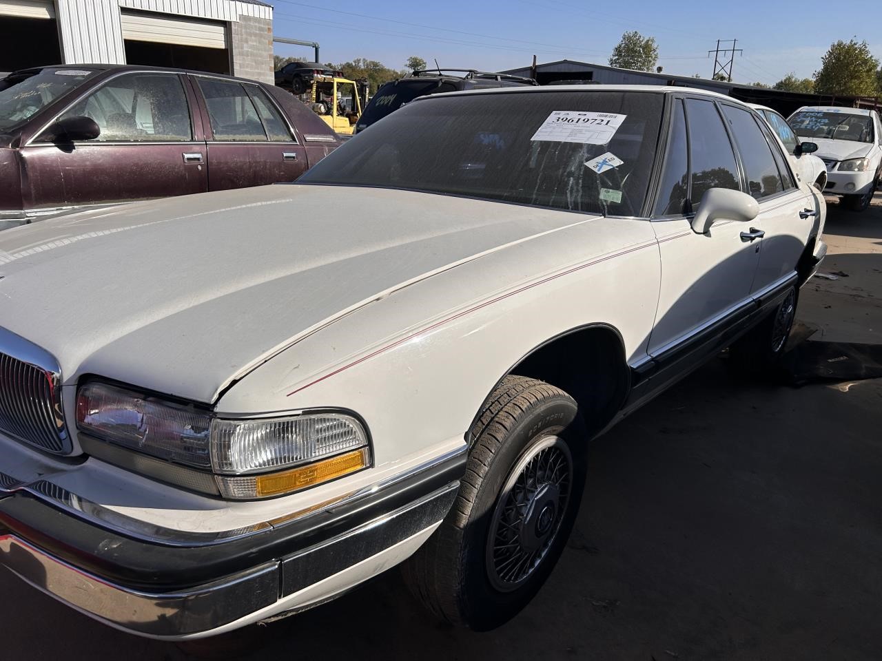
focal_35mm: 26
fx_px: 662
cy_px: 330
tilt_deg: -19.6
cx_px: 441
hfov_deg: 67.3
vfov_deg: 53.1
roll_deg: -2.1
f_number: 1.5
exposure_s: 1/8000
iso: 50
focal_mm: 5.7
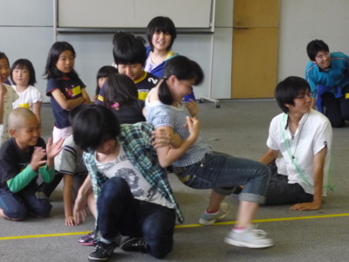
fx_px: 958
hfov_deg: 20.7
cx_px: 174
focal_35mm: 95
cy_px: 131
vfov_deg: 15.6
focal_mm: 12.3
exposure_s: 1/80
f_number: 4.1
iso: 400
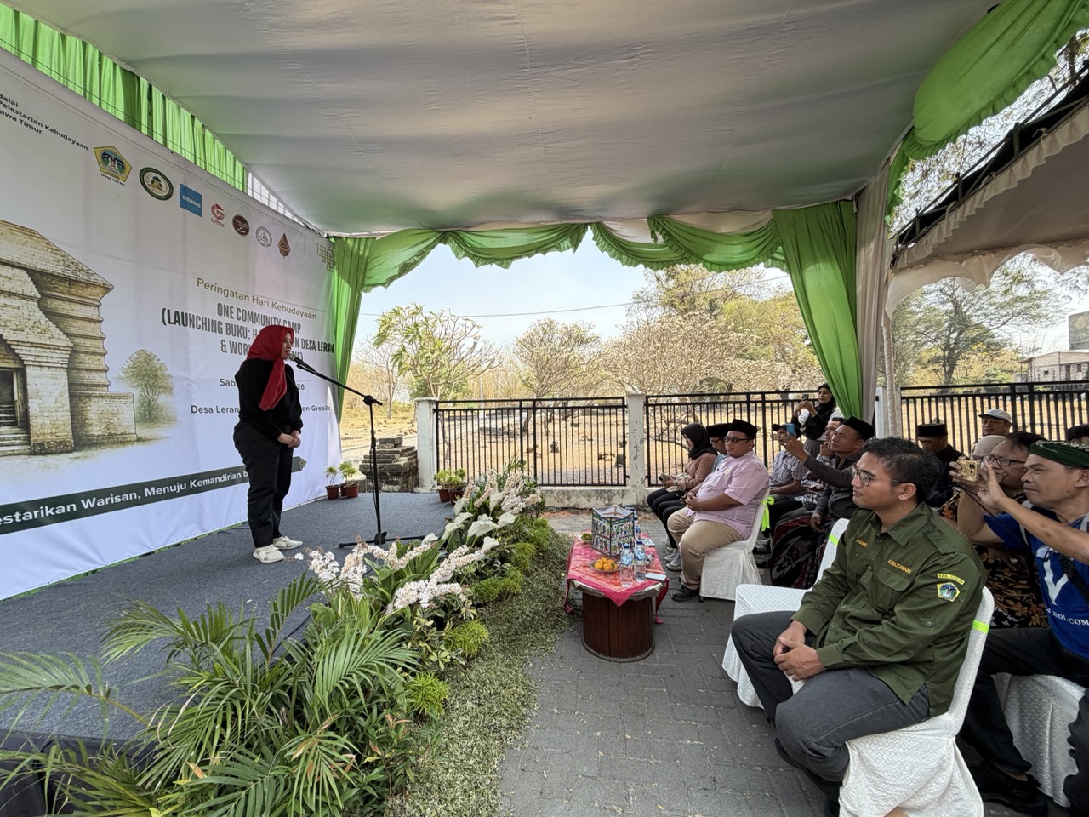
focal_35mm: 14
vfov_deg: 85.7
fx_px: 440
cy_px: 408
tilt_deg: -0.7
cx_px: 544
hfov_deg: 102.1
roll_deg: +1.8
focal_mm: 2.22
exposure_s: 1/286
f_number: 2.2
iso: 50
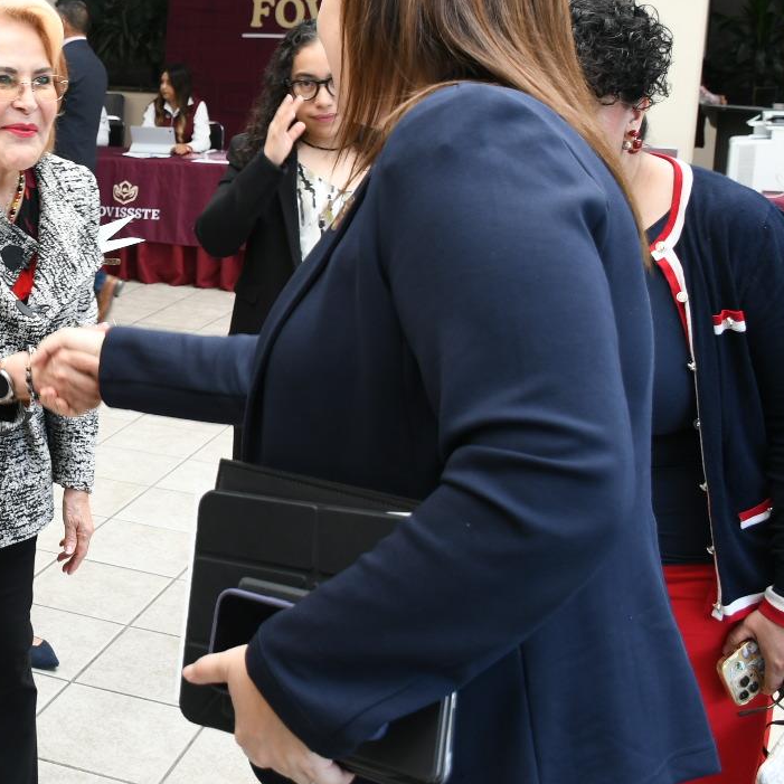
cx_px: 53
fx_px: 1358
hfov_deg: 30.5
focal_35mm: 53
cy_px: 243
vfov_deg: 31.9
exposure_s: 1/100
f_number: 3.5
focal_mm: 18
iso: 320
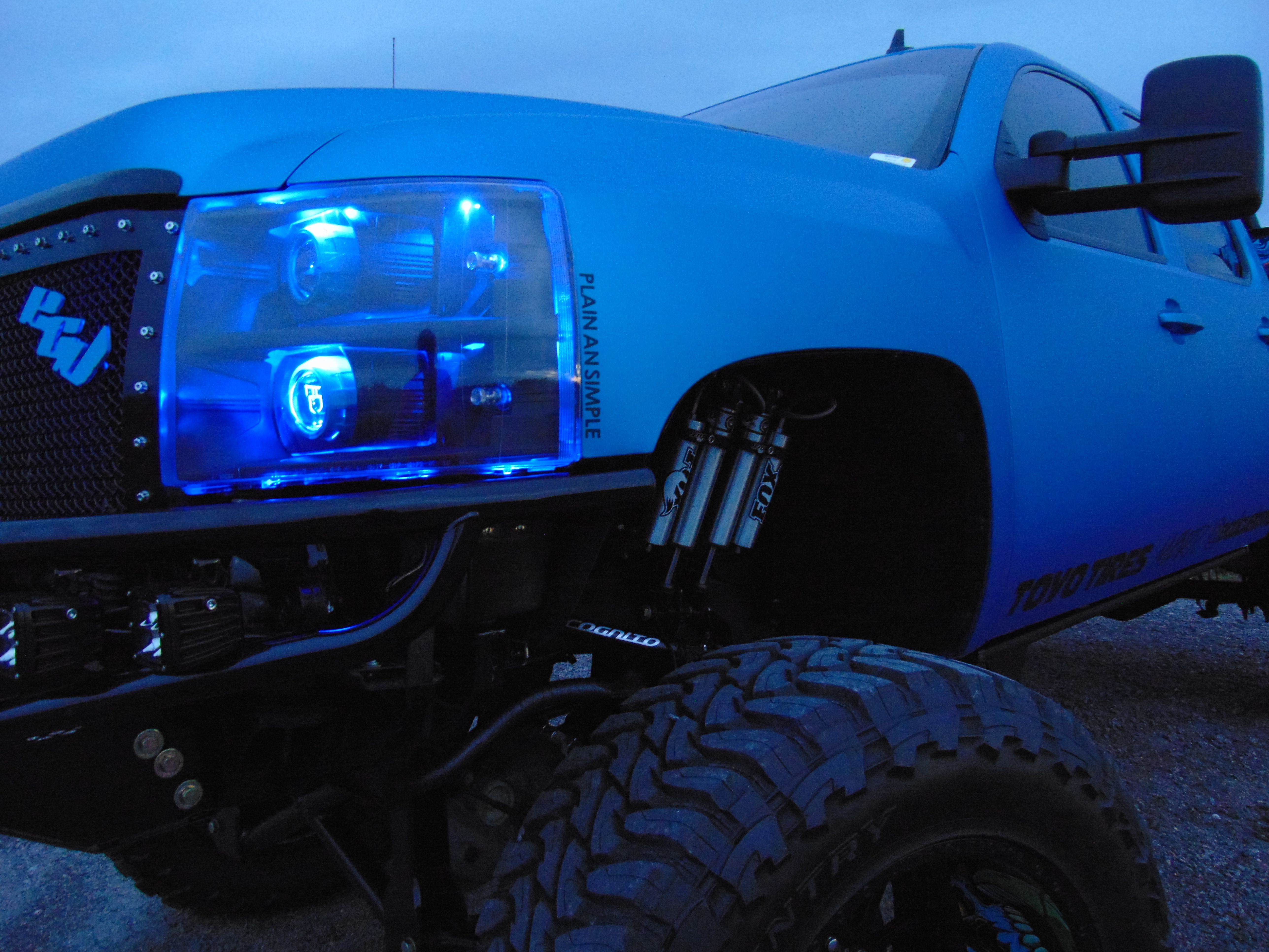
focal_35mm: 27
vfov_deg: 51.4
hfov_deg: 65.3
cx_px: 634
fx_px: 990
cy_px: 476
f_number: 3
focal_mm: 4.9
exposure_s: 1/10
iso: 400
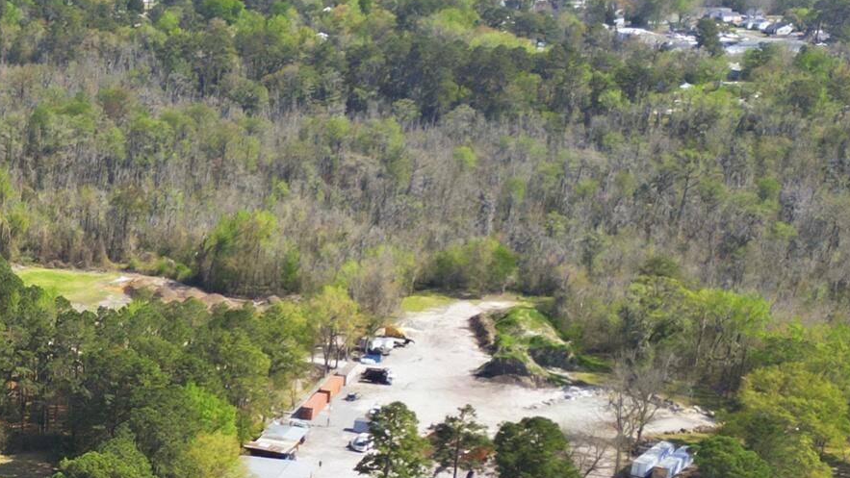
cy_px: 537
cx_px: -222
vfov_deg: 15.8
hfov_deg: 25.1
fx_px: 1668
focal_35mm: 74
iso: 110
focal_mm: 6.7
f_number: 1.7
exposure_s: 1/1500
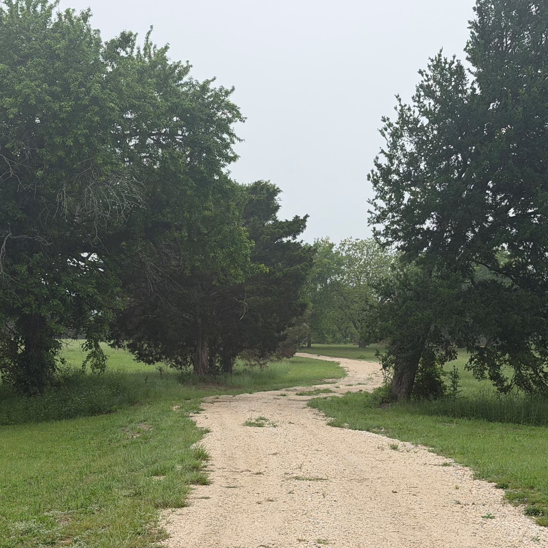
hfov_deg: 24.0
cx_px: 308
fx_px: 1290
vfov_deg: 24.0
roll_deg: -0.9
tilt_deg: +1.7
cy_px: 294
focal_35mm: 72
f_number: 1.78
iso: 64
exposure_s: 1/1575
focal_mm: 6.76
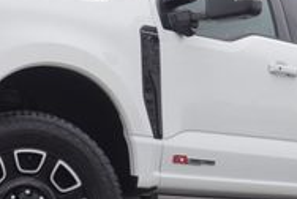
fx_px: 1055
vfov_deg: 10.7
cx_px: 112
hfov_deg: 16.0
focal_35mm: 128
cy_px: 36
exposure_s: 1/200
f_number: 7.1
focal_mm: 25
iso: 100
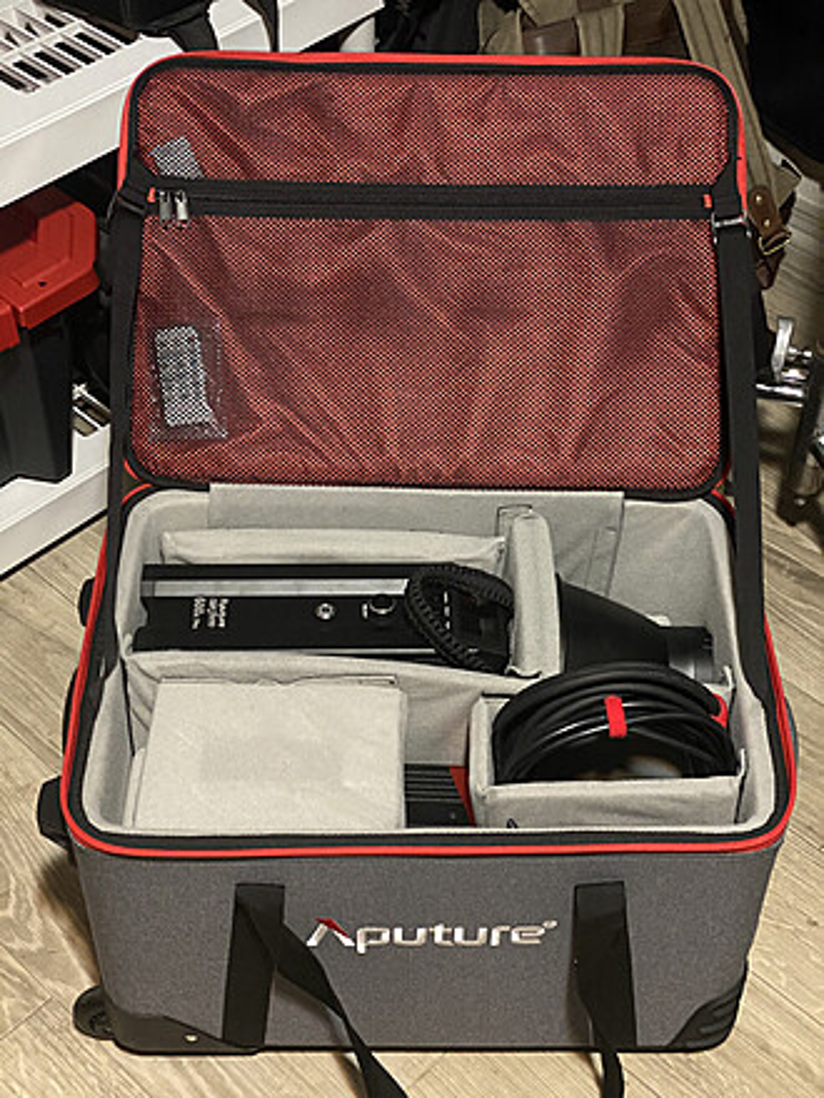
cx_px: 412
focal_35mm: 52
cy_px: 549
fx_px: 1650
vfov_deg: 36.8
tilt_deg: -46.0
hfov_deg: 28.0
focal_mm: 6
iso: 1000
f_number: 2
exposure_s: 1/30
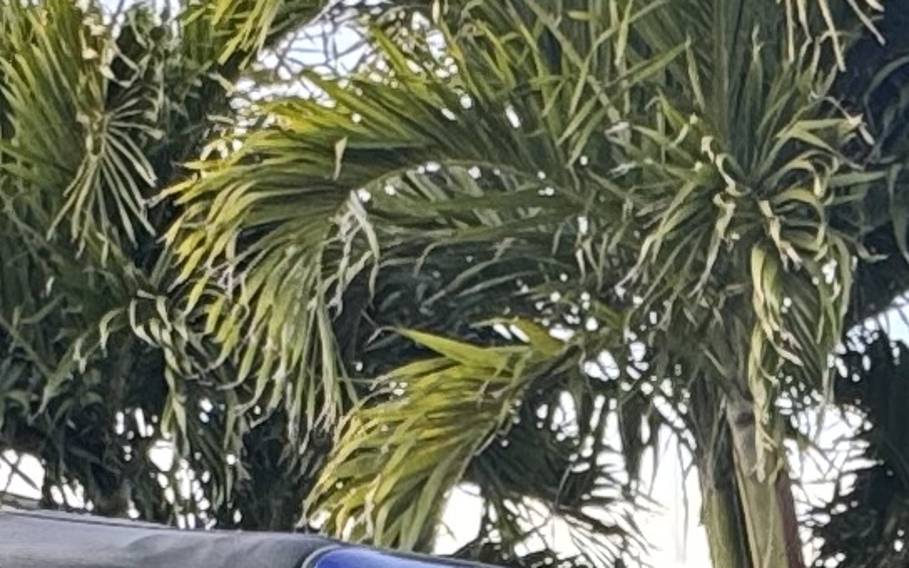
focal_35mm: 110
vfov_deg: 10.7
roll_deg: +2.7
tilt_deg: -2.5
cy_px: 1193
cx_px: 724
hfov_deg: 18.8
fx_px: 2725
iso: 64
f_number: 2.2
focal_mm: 2.22
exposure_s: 1/99
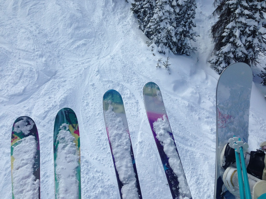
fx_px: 254
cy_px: 100
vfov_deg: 42.9
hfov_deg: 55.4
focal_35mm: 33
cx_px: 133
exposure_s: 1/2262
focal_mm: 4.12
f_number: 2.4
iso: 50
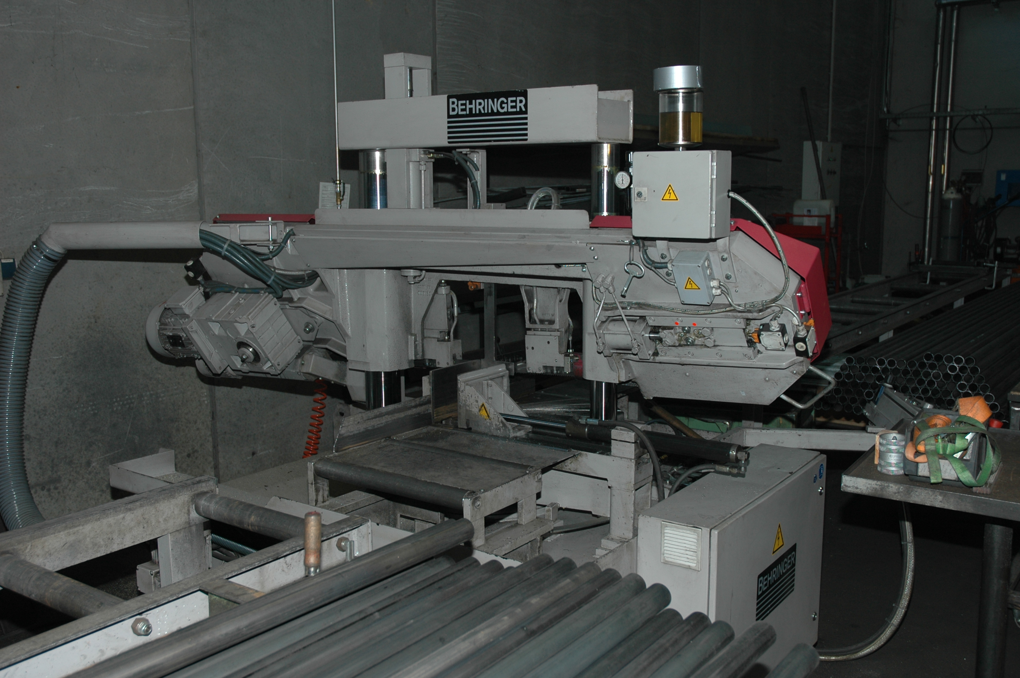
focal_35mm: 36
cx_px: 510
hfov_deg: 53.2
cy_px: 339
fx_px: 1019
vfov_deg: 36.8
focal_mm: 24
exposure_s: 1/60
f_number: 4
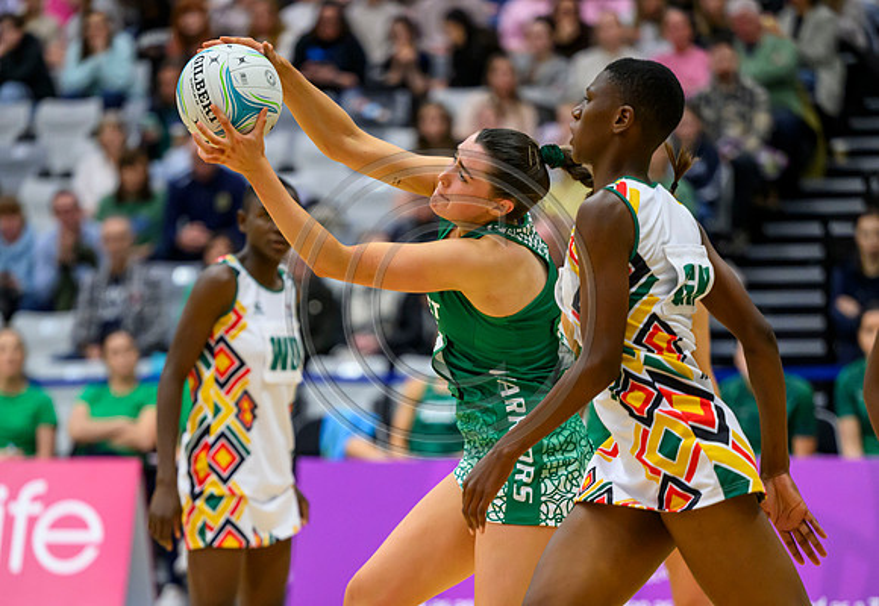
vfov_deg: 6.3
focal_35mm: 222
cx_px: 474
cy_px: 410
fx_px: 5477
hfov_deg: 9.2
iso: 4000
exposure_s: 1/1000
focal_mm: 160
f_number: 2.8
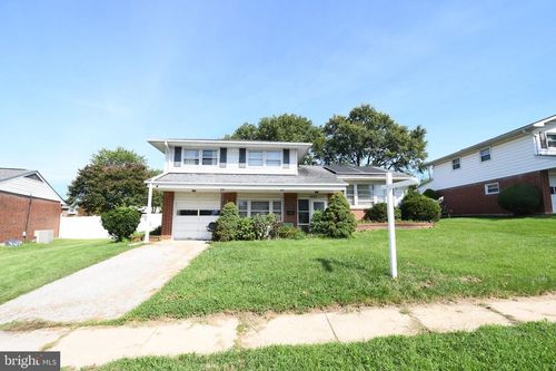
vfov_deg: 77.3
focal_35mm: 15
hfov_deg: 100.4
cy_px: 186
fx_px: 232
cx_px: 278
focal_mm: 10
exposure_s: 1/160
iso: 100
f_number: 7.1
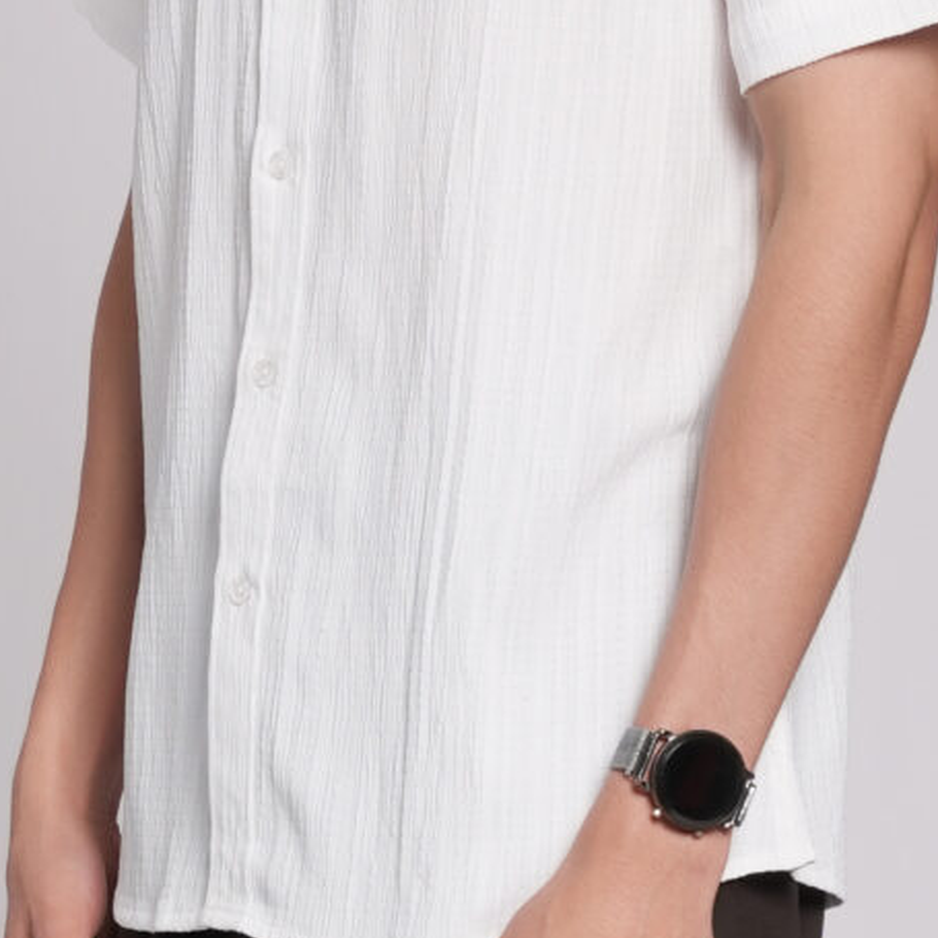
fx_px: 8967
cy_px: 903
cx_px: 281
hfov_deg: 6.0
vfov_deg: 6.0
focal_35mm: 292
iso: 200
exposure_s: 1/160
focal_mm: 61.1
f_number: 8
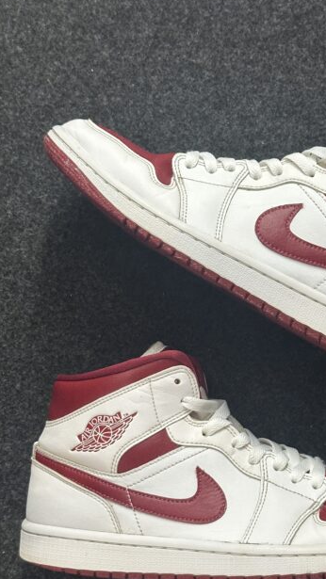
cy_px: 362
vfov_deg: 30.9
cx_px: 250
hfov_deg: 17.6
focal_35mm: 68
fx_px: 1045
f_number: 1.78
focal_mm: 6.86
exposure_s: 1/51
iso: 250
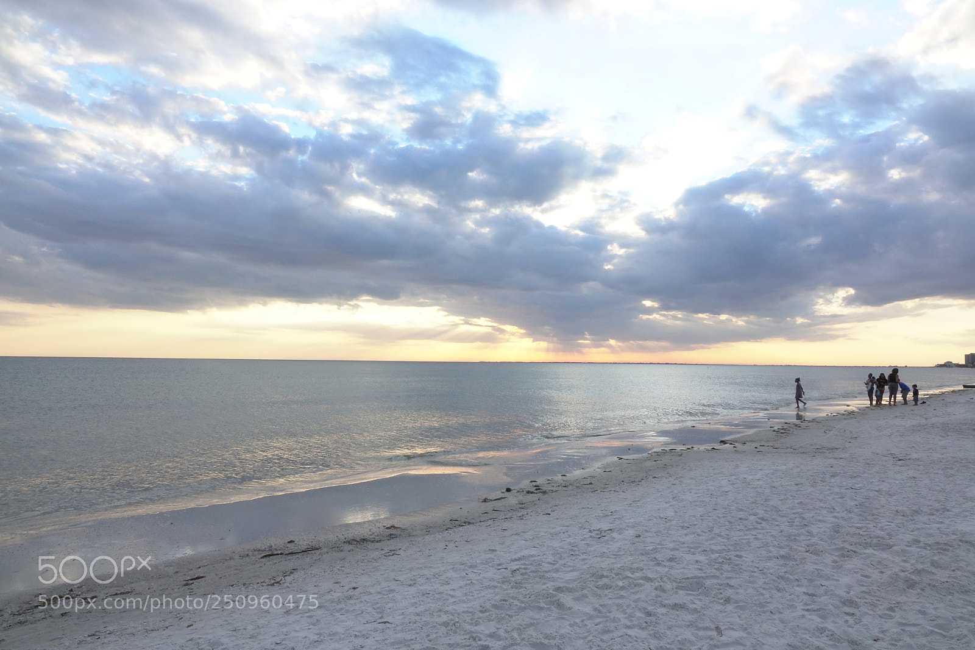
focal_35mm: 24
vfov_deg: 53.1
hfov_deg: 73.8
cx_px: 488
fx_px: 650
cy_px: 325
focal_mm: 8.8
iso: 250
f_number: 16
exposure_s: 1/30
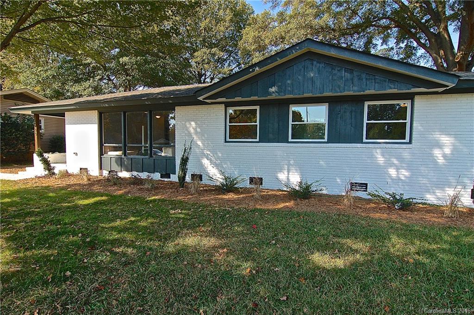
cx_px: 237
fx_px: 237
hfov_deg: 90.1
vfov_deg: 67.2
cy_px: 158
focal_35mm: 18
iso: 200
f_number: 7.1
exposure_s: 1/200
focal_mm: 12
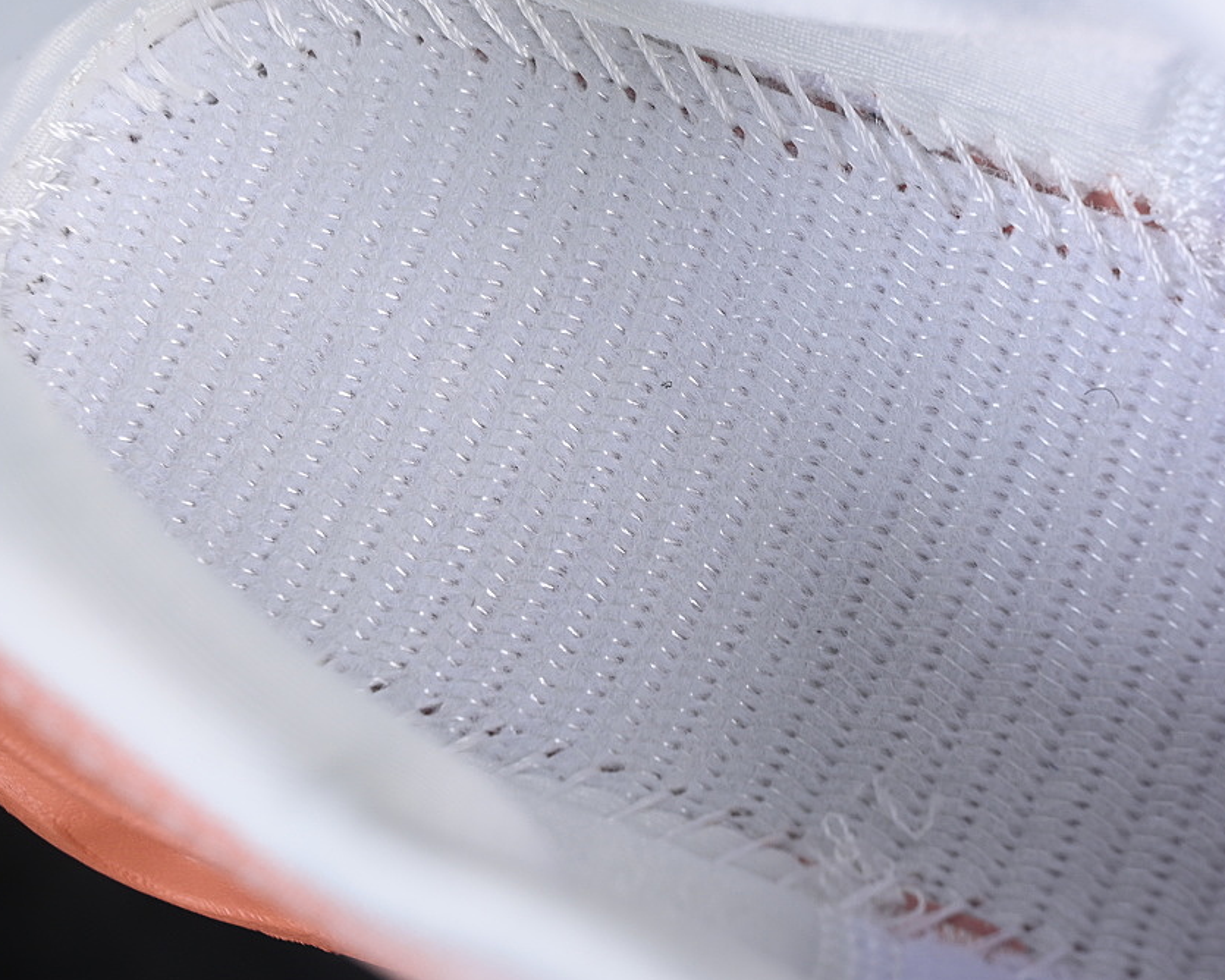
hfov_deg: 21.0
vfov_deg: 16.9
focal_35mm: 91
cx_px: 678
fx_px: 3299
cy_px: 461
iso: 160
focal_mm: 50
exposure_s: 1/80
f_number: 7.1
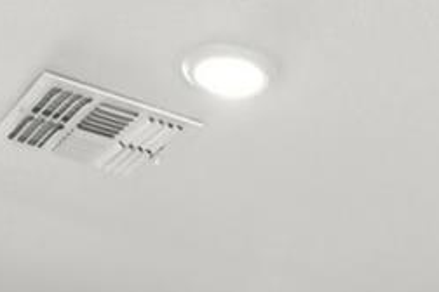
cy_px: 716
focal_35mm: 89
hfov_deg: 22.6
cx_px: 338
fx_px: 1085
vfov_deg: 12.1
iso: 400
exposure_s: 1/80
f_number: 8
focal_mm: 14
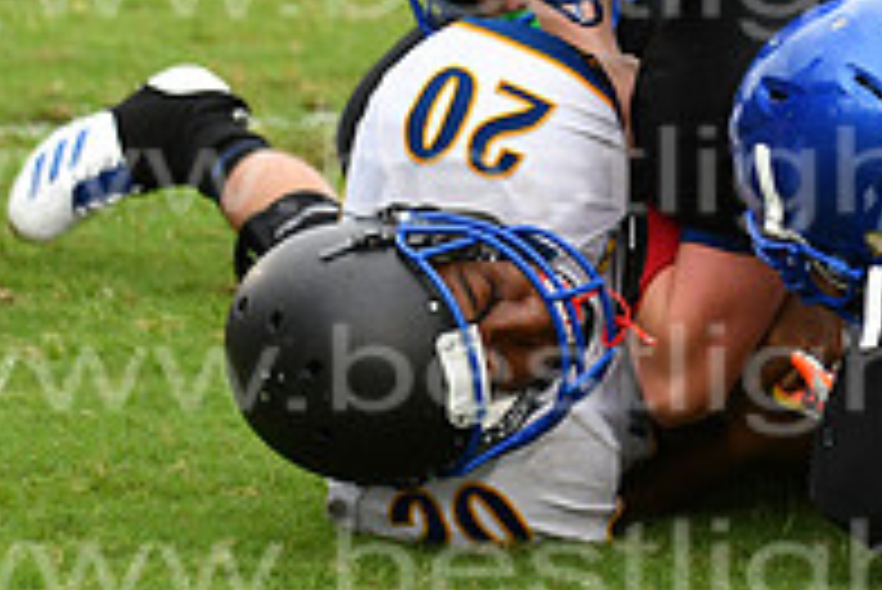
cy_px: 83
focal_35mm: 620
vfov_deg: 2.2
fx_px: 15201
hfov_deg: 3.3
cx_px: 918
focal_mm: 140
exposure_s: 1/2000
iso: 800
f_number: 3.5
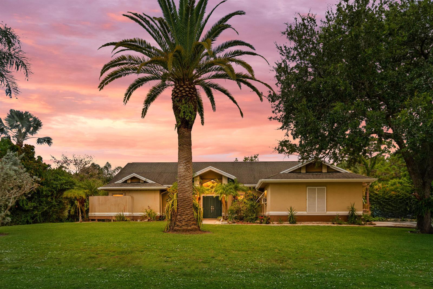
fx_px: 361
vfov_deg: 43.6
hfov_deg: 61.9
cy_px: 144
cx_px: 216
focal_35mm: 30
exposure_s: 1/60
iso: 800
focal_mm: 30
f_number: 8
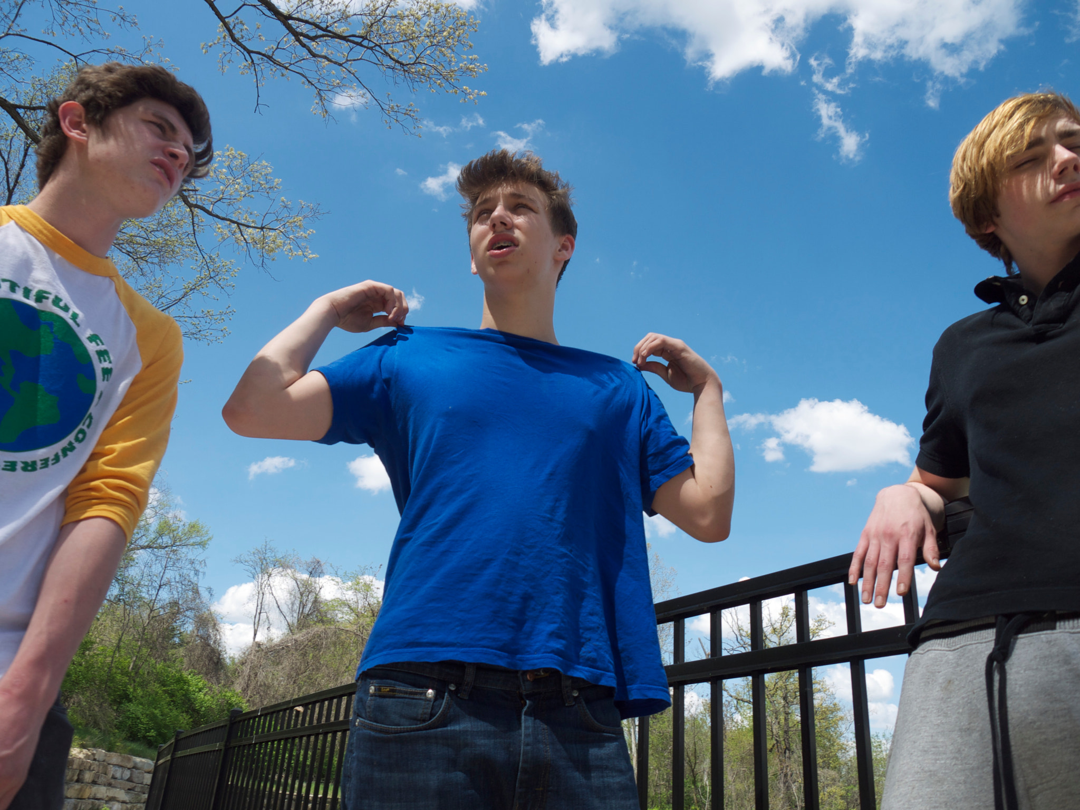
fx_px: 874
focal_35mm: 28
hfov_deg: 63.4
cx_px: 540
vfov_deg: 49.7
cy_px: 405
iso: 100
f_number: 7.1
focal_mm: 14
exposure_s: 1/320
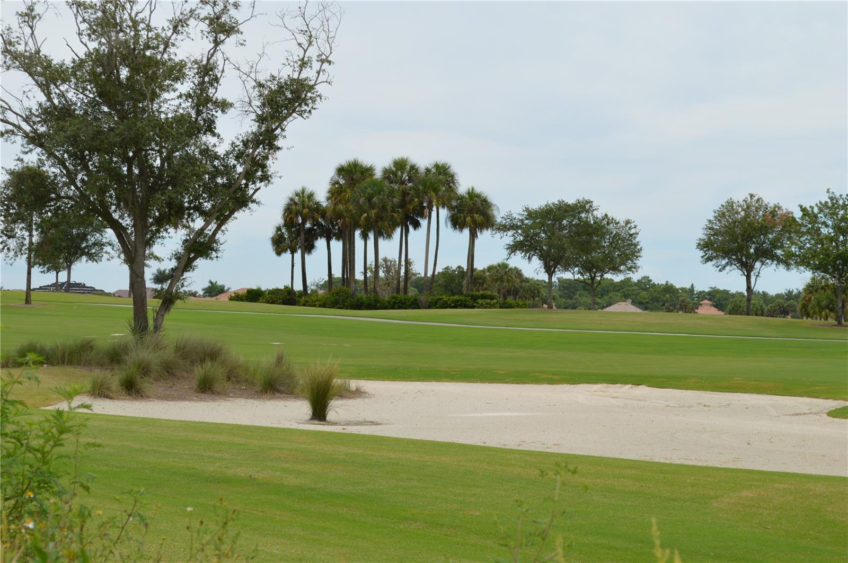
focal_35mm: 82
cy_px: 282
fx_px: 1941
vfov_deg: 16.5
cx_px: 424
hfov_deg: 24.6
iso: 100
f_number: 8
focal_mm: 55
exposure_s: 1/250
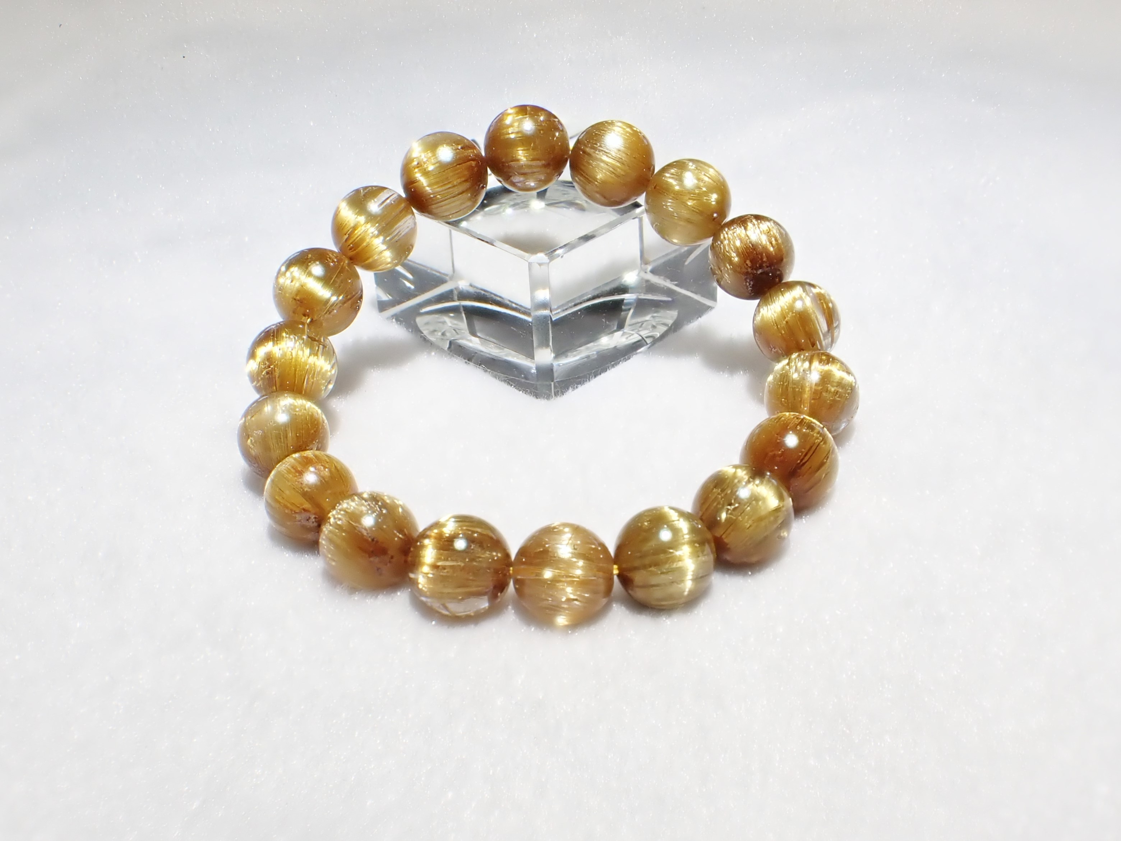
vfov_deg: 46.8
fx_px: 972
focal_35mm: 30
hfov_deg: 60.0
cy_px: 420
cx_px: 560
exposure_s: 1/320
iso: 100
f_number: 3.2
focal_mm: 5.4
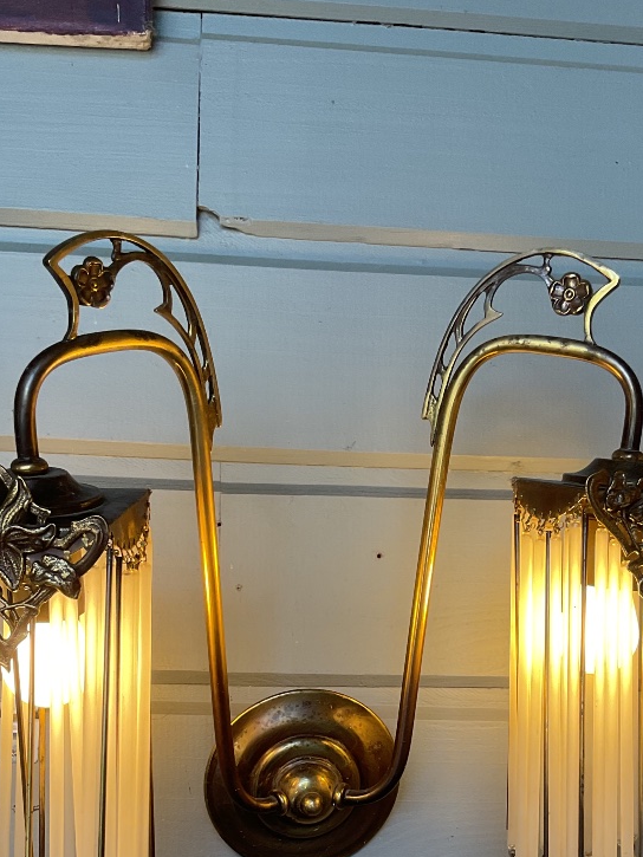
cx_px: 336
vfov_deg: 37.9
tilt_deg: +0.5
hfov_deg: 30.3
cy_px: 707
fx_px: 1188
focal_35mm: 48
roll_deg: +0.5
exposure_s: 1/120
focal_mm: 3
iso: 32
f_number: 1.8
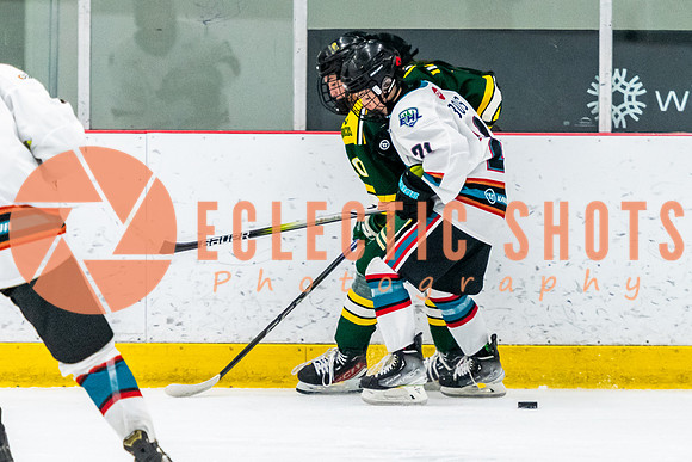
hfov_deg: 6.2
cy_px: 247
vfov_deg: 4.2
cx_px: 435
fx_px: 6369
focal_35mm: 331
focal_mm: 150
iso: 4000
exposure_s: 1/800
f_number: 2.8
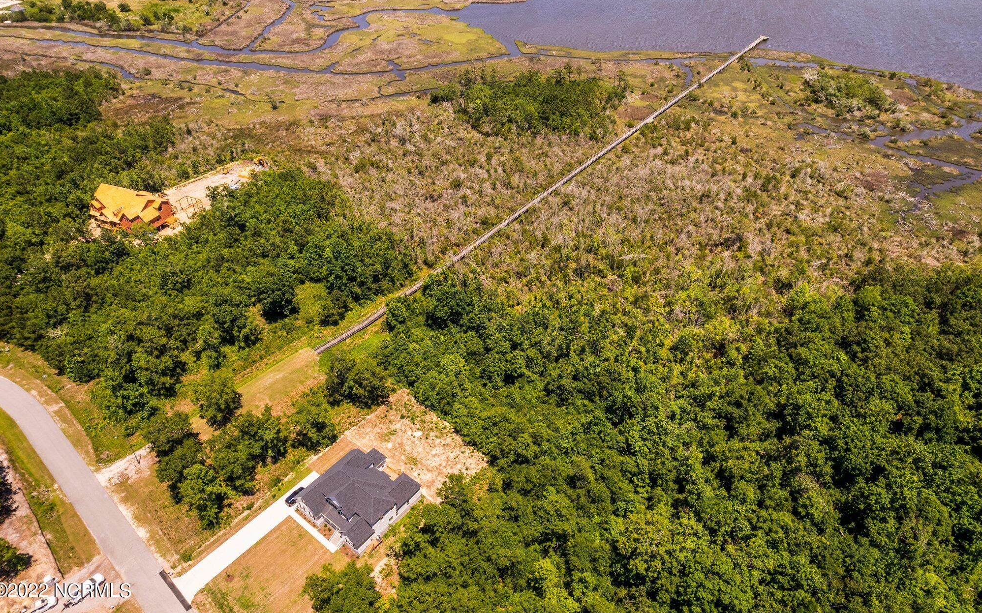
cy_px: 286
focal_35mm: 23
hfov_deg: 77.2
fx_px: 615
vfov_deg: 52.9
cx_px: 494
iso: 100
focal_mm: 8.38
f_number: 2.8
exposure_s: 1/120
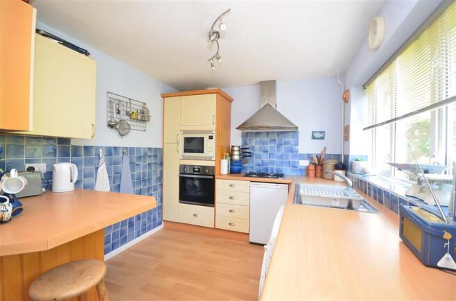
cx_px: 228
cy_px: 150
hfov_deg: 100.5
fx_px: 190
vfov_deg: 77.0
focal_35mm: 15
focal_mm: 10
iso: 200
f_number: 5
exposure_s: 1/15
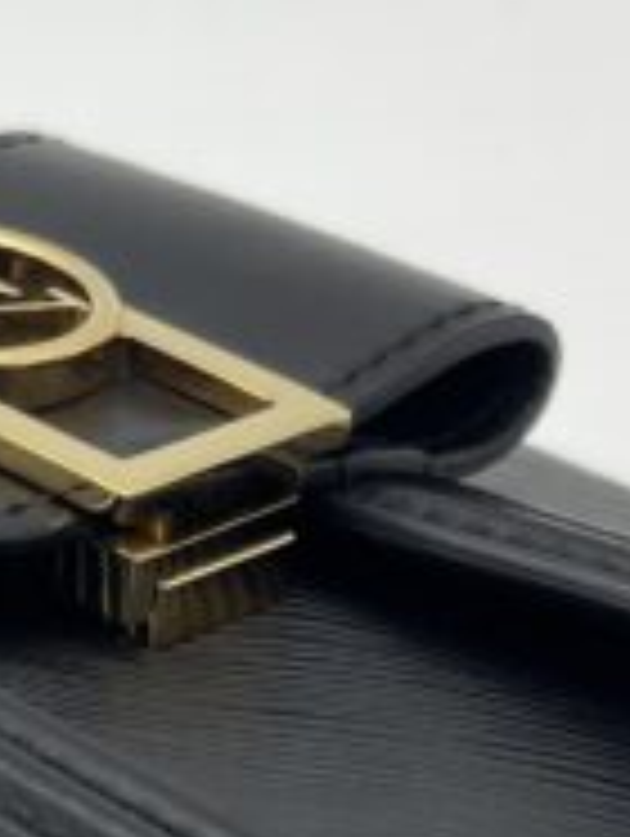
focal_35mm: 143
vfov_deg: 13.3
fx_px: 3462
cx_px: 27
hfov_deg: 10.3
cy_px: 1116
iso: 40
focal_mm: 5.7
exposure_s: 1/168
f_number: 1.5
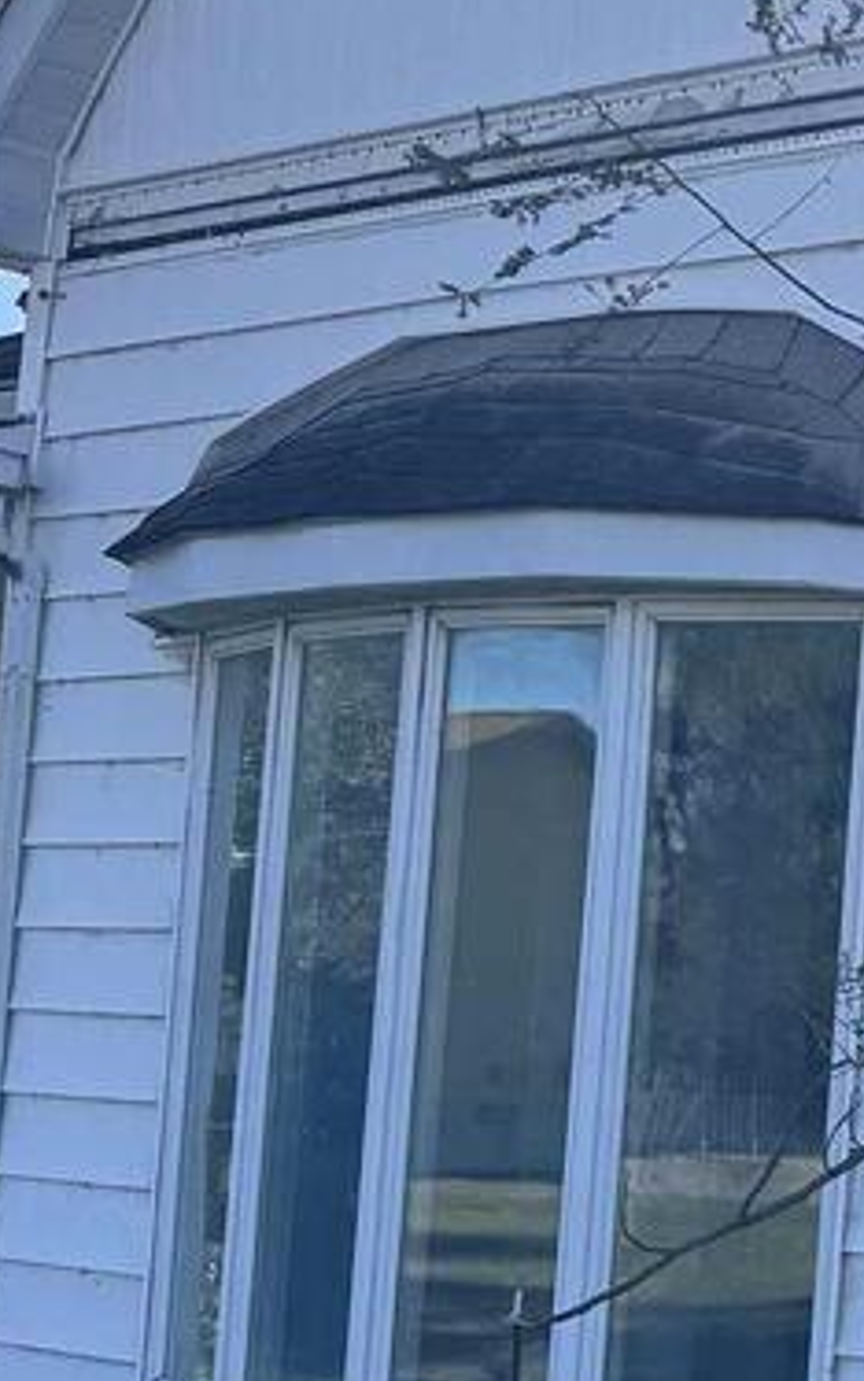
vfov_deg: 21.1
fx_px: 3689
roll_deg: -4.1
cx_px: 1986
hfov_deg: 11.4
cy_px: 1001
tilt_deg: +0.5
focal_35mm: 98
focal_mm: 6.76
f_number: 1.78
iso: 80
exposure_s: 1/1923
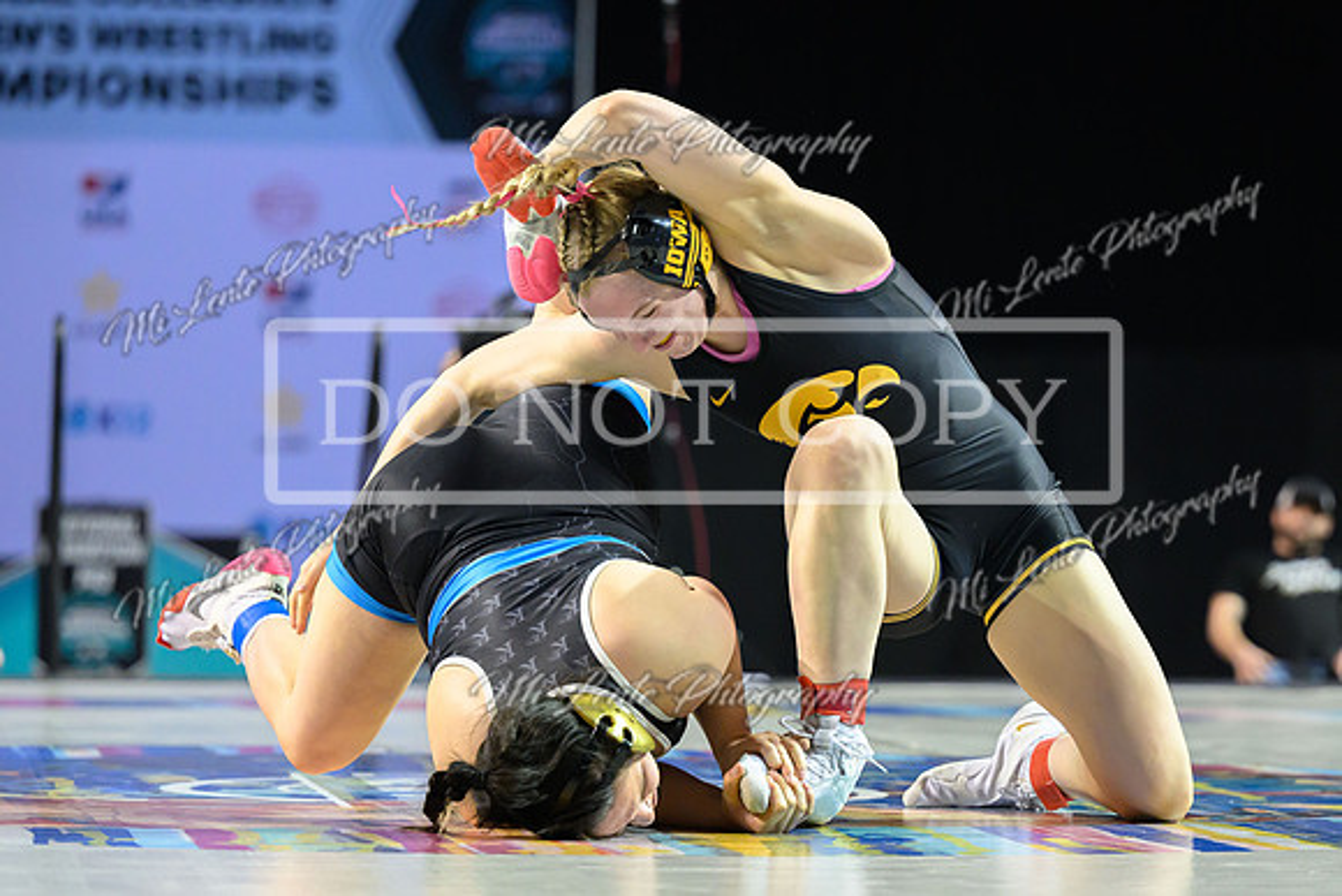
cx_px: 810
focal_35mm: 154
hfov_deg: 13.3
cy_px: 487
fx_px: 5739
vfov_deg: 8.9
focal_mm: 115
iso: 4000
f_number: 2.8
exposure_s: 1/800
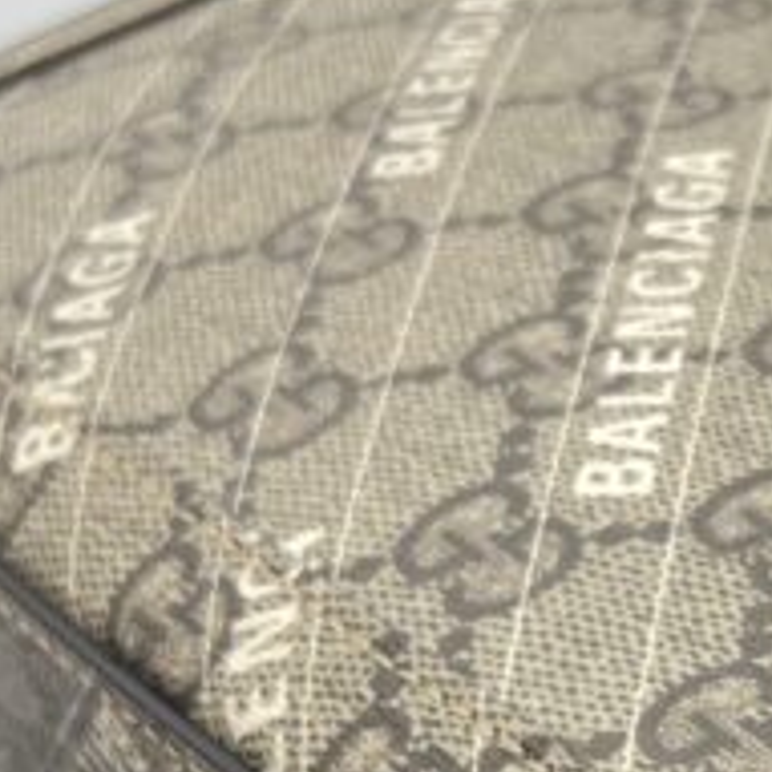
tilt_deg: -28.7
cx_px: 1015
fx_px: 3103
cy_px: 849
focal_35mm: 123
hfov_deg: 13.6
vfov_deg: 13.9
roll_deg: -0.4
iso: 32
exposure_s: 1/100
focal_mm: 5.7
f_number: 1.5
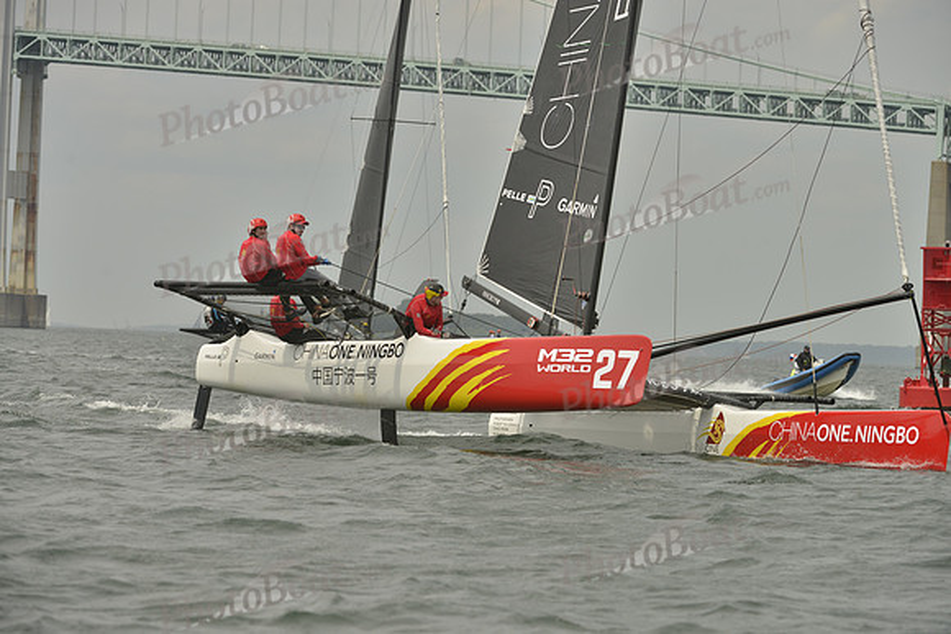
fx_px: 5284
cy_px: 317
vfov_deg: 6.9
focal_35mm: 200
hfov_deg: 10.3
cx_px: 476
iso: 280
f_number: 7.1
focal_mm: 200
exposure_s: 1/1600
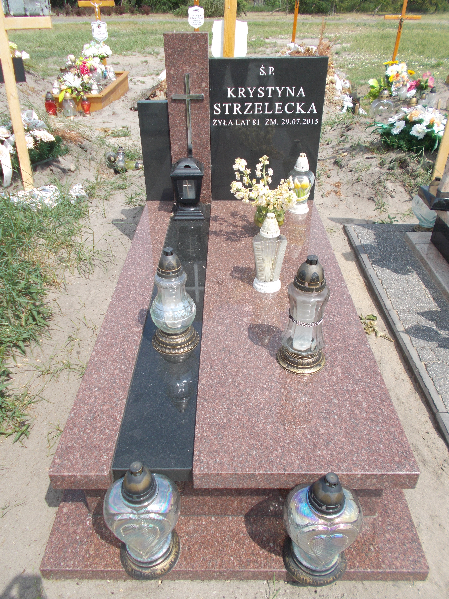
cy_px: 300
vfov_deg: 67.3
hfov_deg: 53.1
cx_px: 224
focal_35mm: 26
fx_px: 450
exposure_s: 1/125
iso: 80
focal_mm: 4.6
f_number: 8
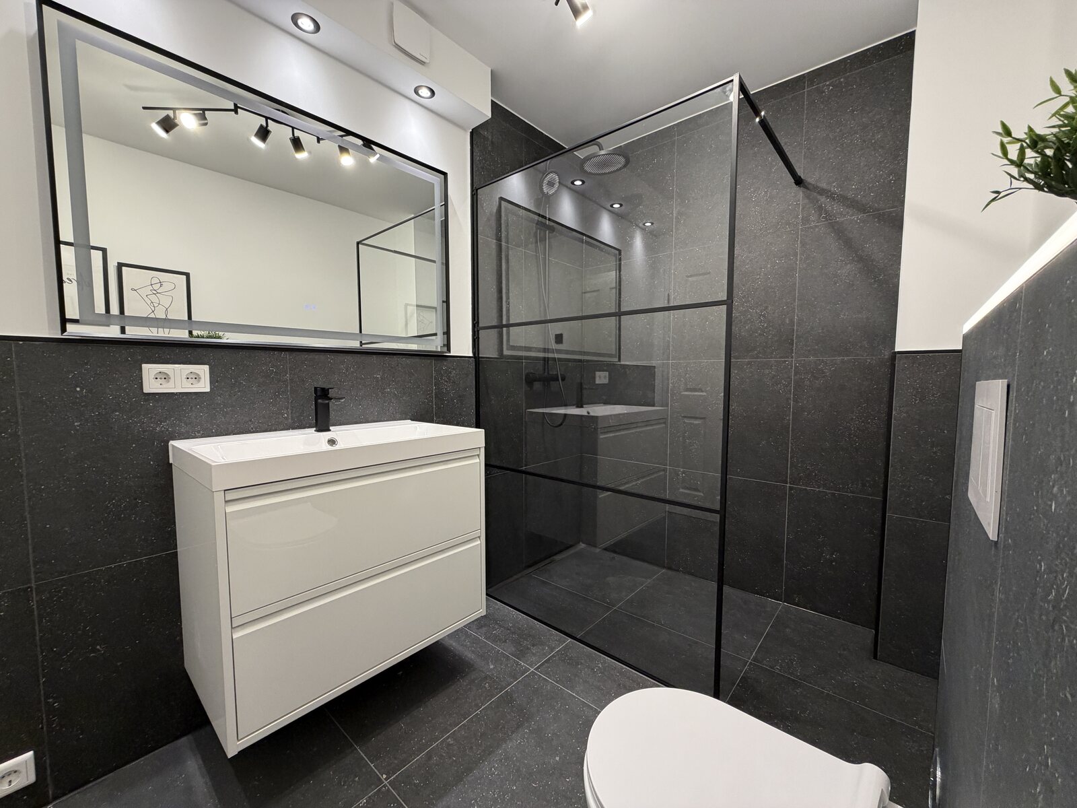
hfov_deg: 102.1
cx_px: 538
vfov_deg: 85.7
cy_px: 404
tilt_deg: -4.7
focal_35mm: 14
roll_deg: +0.3
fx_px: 436
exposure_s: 1/100
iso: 250
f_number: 2.2
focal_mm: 2.22
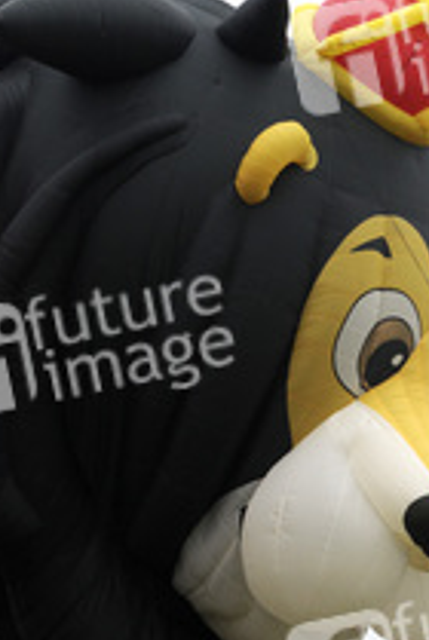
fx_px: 2726
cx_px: 167
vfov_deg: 13.3
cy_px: 502
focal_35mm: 153
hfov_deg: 9.0
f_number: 5.6
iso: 1250
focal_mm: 80
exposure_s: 1/500
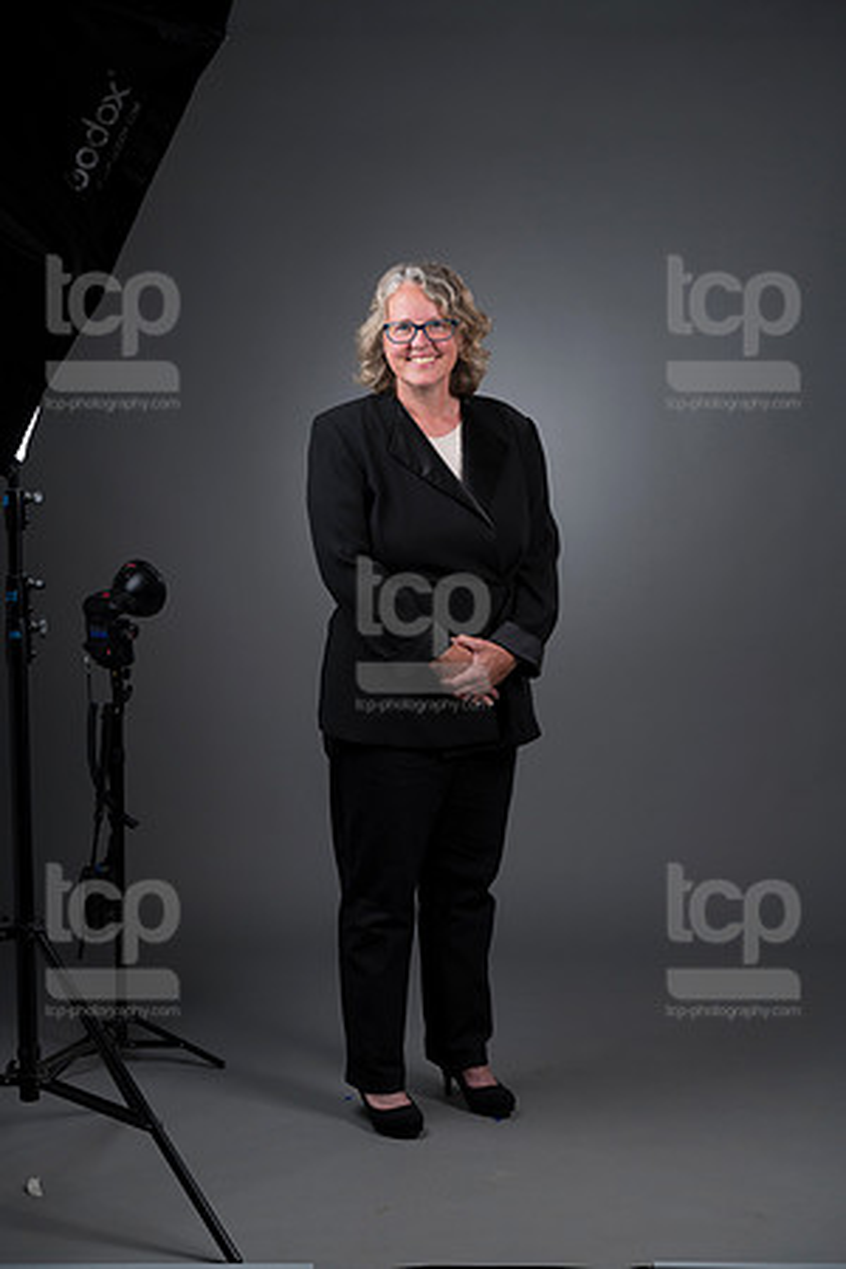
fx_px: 2820
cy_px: 634
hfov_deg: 17.1
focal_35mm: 80
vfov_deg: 25.4
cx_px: 423
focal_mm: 80
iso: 160
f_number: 5.6
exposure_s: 1/250
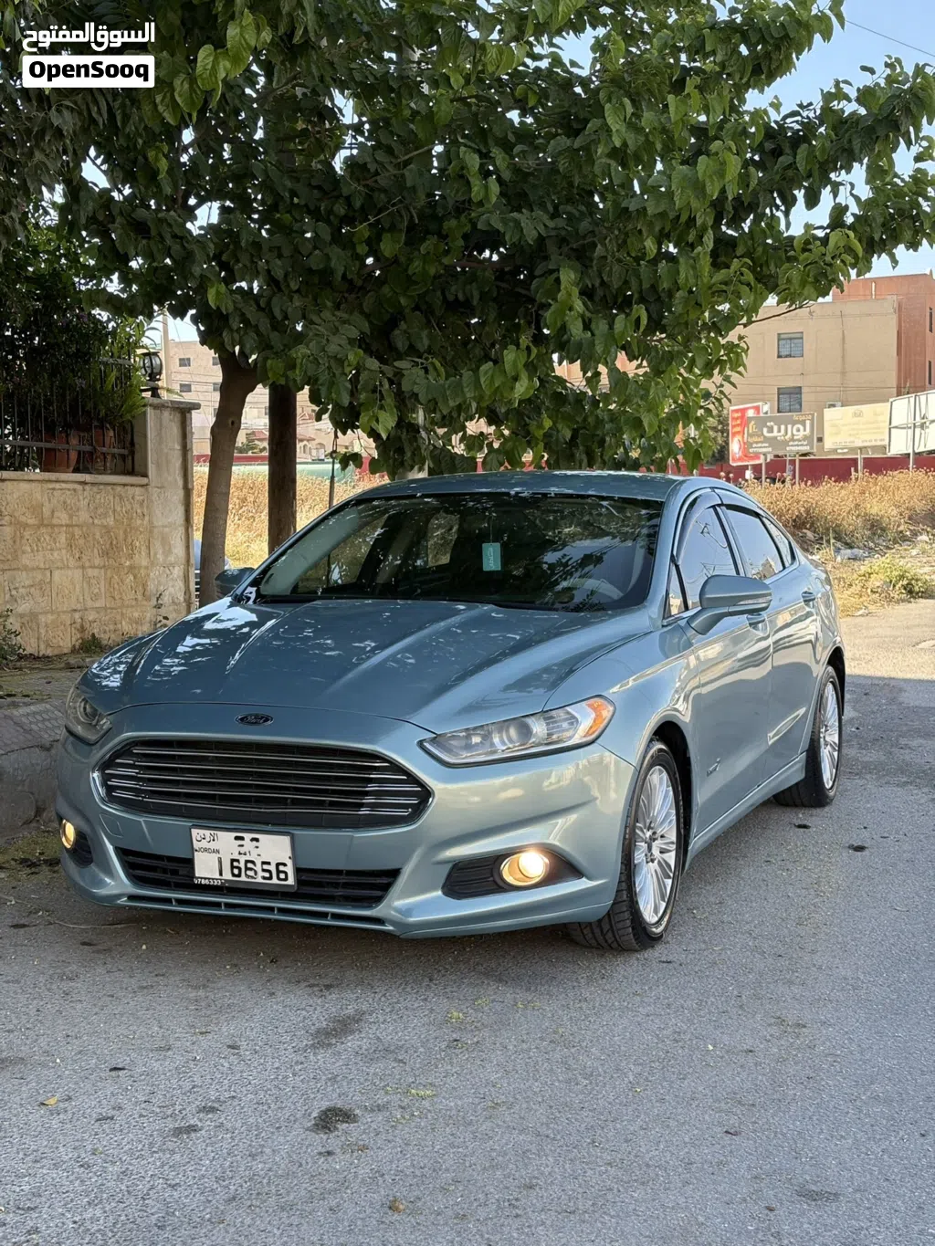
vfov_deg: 36.8
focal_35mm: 52
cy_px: 623
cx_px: 468
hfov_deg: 28.0
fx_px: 1872
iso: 40
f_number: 1.6
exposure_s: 1/496
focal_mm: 5.96
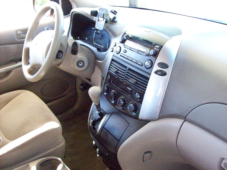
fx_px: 236
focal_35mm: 36
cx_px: 114
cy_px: 85
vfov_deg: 39.6
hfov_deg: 51.4
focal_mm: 6
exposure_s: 1/128
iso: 771
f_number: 2.7
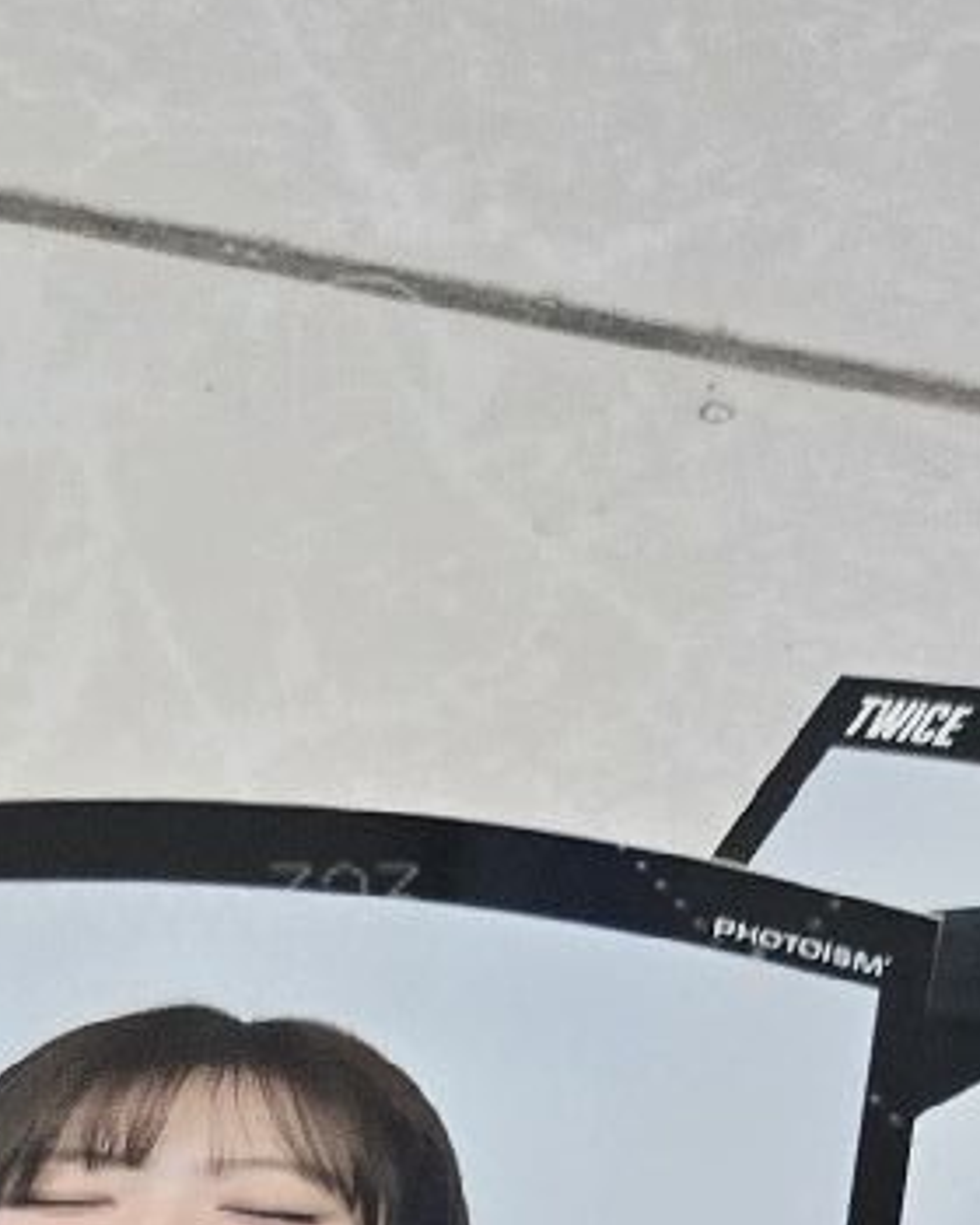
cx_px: -504
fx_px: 4459
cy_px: 3080
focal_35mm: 123
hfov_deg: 12.0
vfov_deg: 12.0
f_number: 1.8
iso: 800
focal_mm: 5.4
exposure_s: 1/120
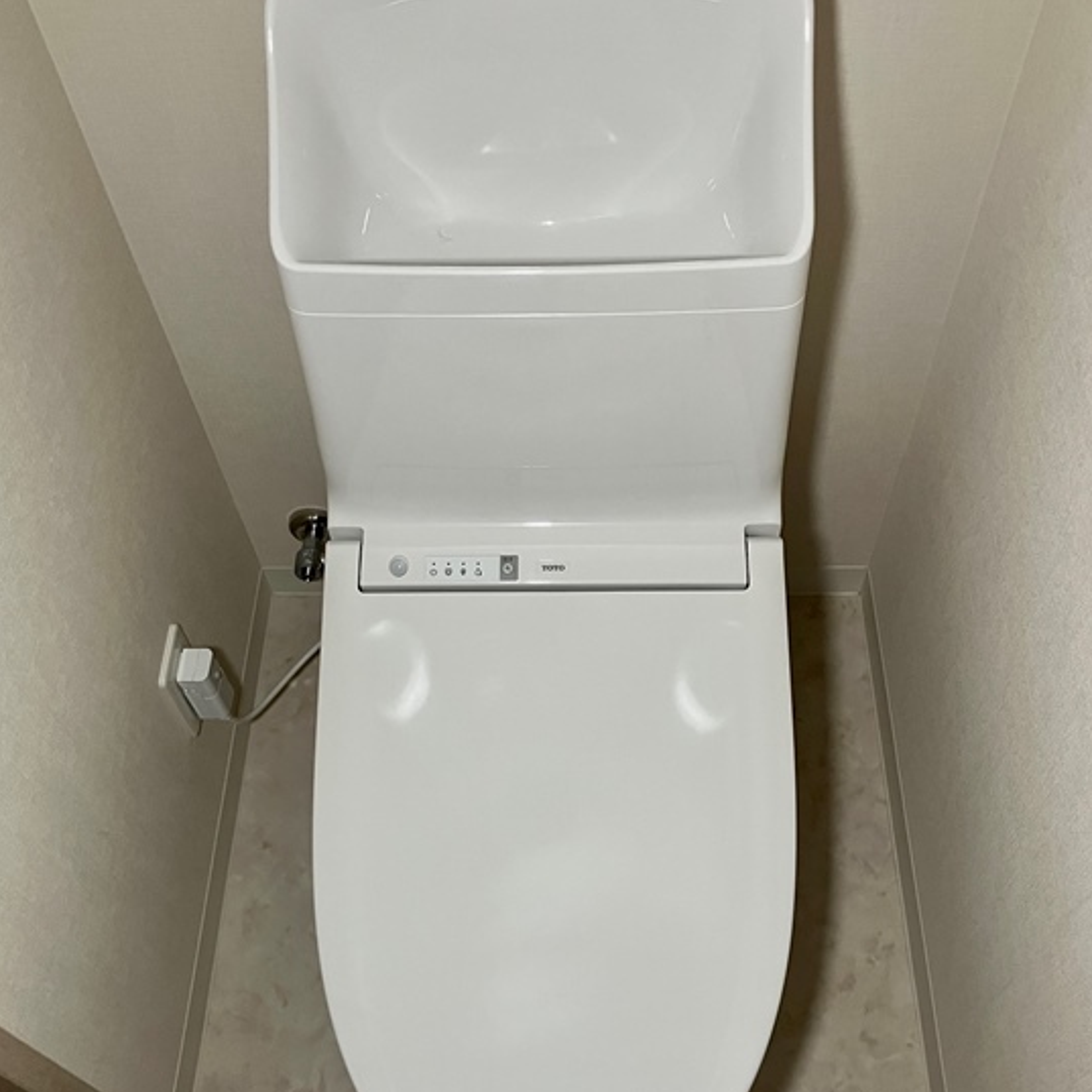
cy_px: 543
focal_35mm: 35
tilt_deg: -56.7
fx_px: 1249
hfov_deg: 47.2
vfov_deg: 47.2
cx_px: 543
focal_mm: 3.99
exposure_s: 1/60
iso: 125
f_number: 1.8
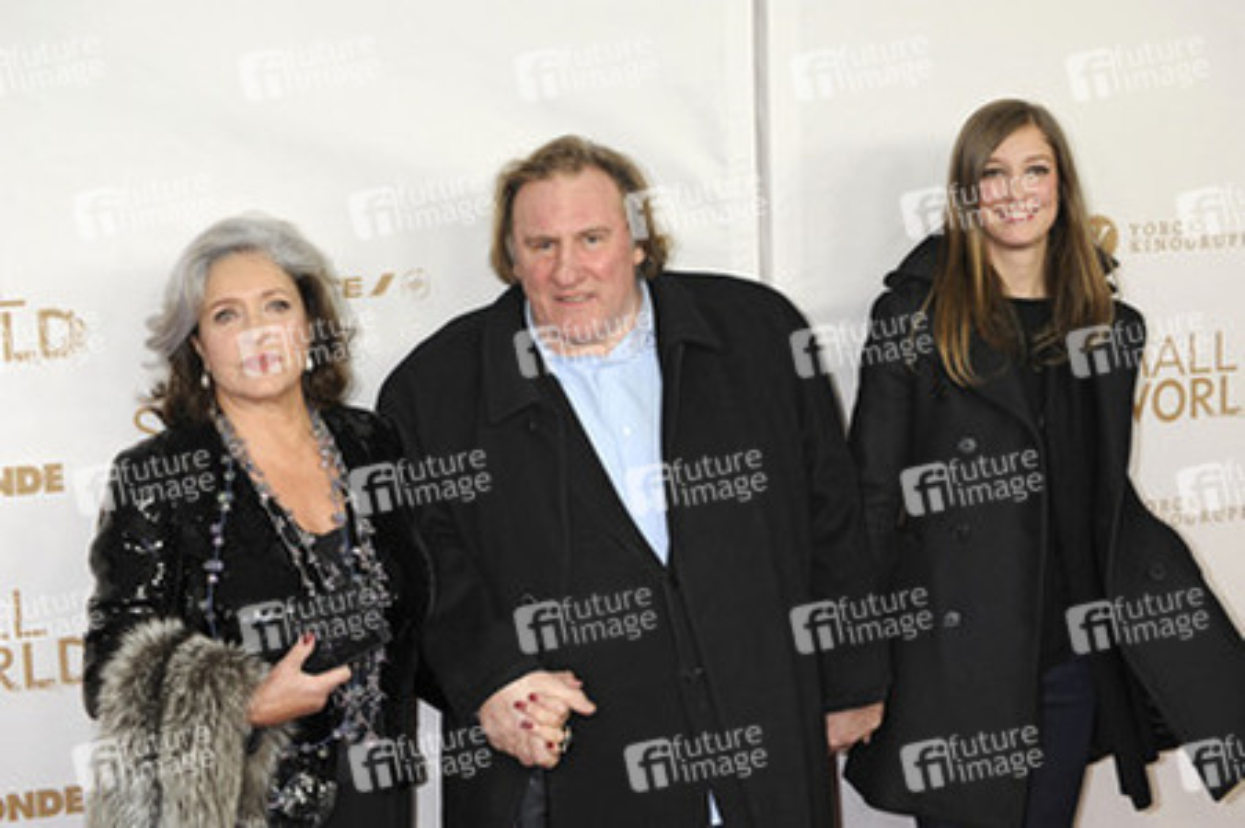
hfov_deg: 28.9
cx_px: 622
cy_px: 414
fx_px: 2419
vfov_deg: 19.4
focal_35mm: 70
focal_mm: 70
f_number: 5.6
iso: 500
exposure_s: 1/160
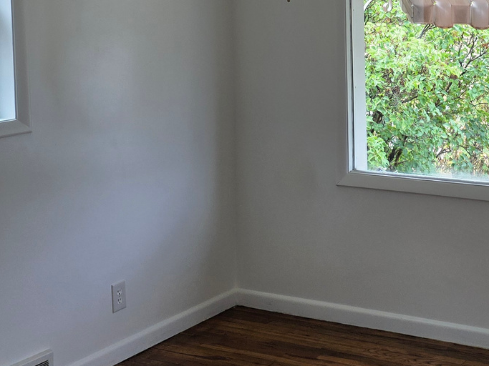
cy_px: 51
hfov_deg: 27.5
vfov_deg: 20.9
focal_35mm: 69
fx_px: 975
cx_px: 398
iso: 40
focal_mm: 6.3
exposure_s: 1/180
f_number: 1.7
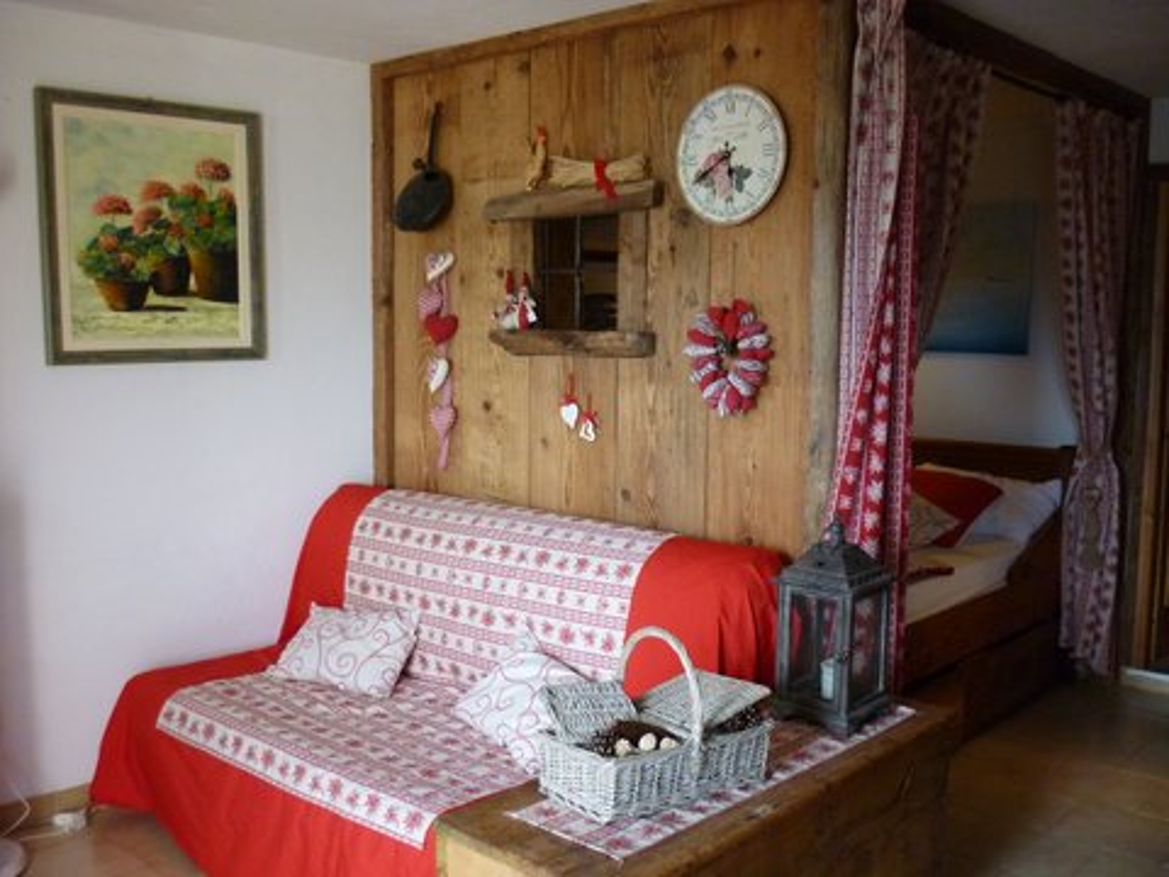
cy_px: 438
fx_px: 1114
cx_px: 584
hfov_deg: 55.4
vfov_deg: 42.9
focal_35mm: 33
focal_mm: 5.5
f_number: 2.8
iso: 400
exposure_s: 1/30
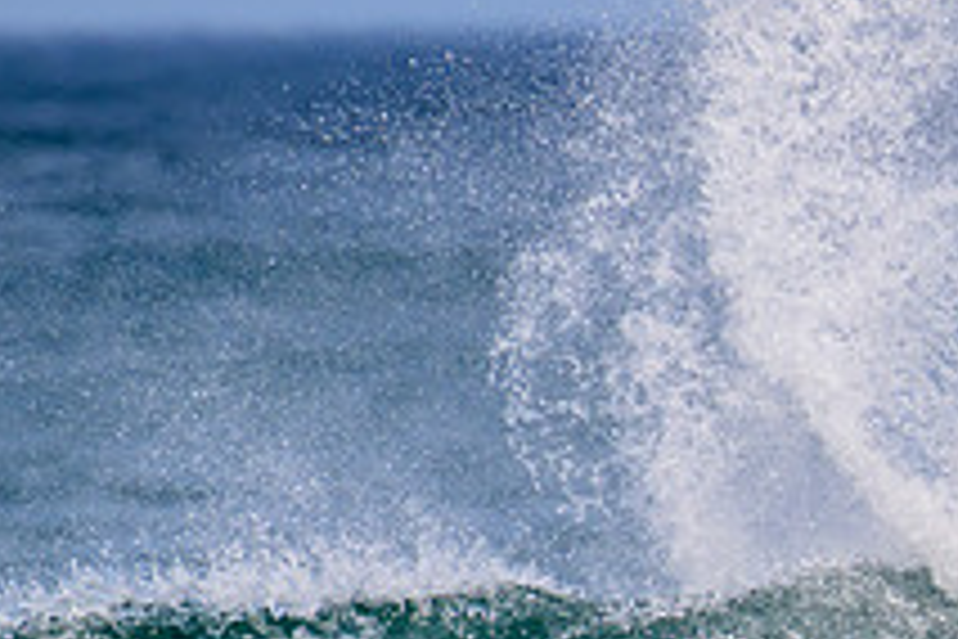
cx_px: 1328
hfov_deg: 1.0
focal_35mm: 2146
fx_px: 57103
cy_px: 834
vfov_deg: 0.6
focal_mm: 690
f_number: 11
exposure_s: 1/2000
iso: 900
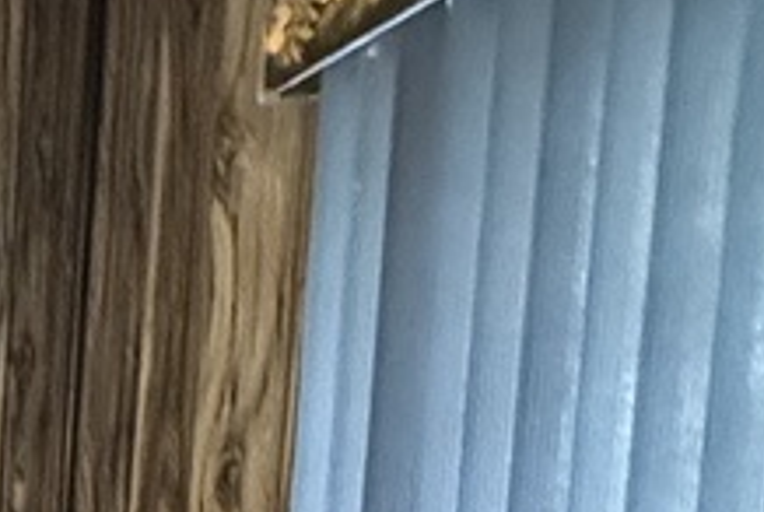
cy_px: 1063
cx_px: -939
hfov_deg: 15.1
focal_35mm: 96
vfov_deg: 12.4
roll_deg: +0.3
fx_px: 2040
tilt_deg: -7.6
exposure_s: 1/40
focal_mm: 2.22
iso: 1000
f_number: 2.2
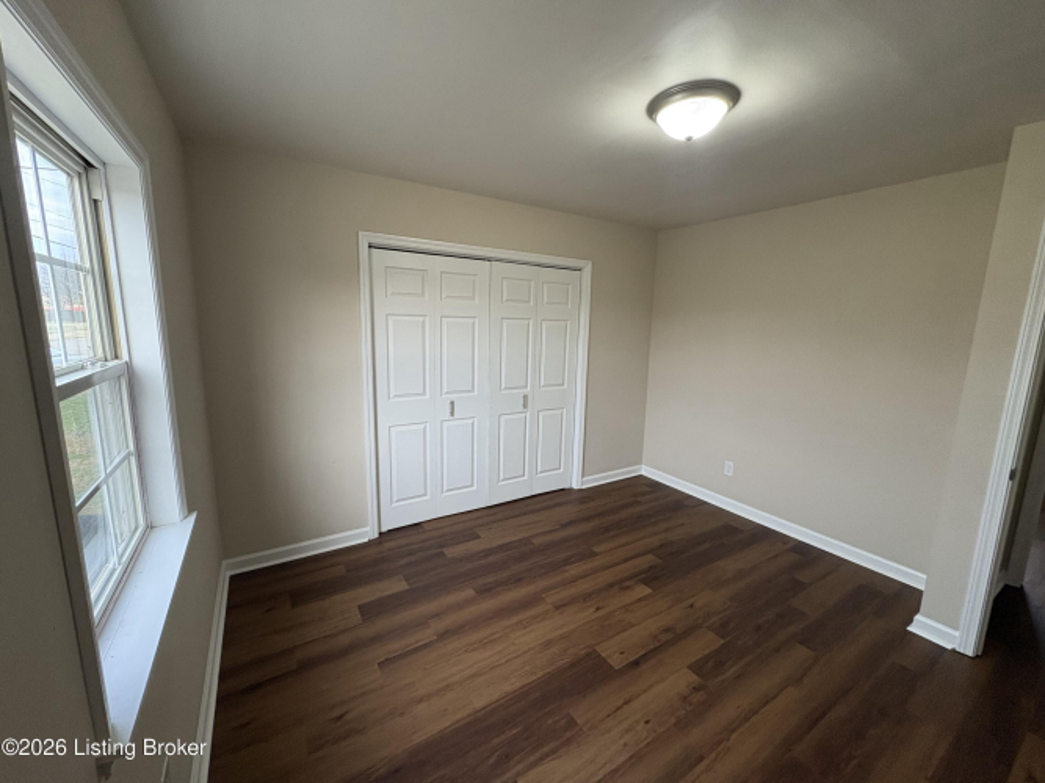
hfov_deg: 102.1
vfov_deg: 85.7
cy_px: 392
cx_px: 522
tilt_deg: -9.6
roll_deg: -1.4
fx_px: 423
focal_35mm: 14
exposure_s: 1/120
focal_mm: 2.22
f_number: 2.2
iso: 250
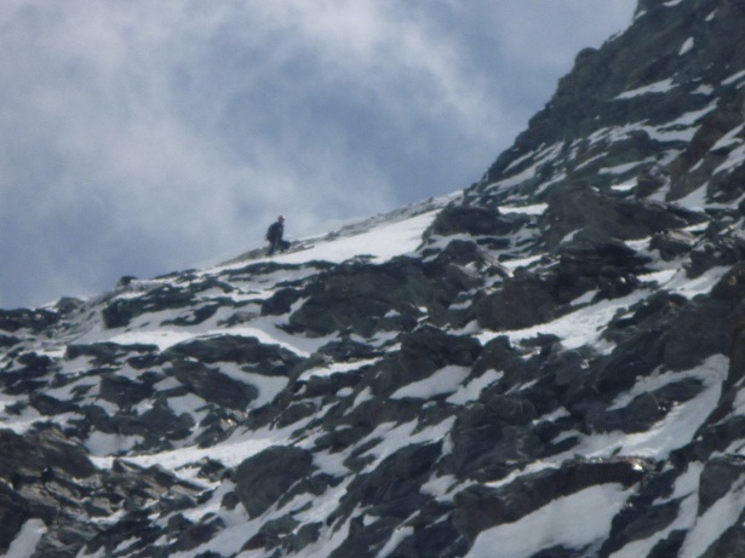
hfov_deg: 7.0
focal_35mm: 283
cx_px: 372
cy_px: 279
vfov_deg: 5.3
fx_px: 6089
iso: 80
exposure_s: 1/800
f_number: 6.3
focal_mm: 26
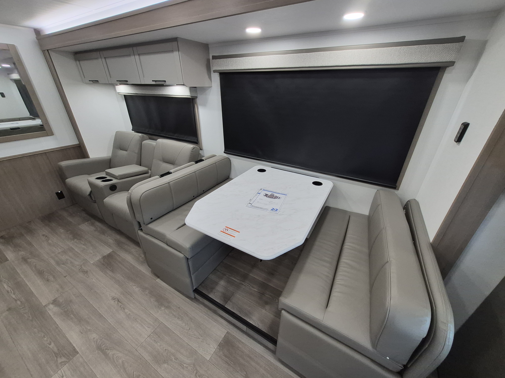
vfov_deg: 89.9
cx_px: 252
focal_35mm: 13
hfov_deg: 106.2
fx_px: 190
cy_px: 189
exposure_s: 1/60
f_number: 2.2
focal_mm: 1.74
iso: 250
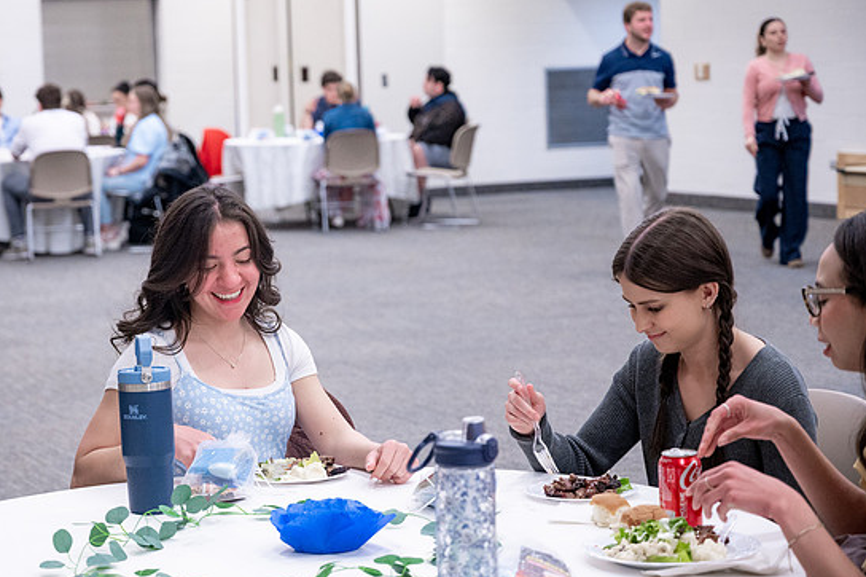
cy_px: 220
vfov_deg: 14.4
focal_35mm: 95
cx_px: 308
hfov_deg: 21.4
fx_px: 2284
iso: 1600
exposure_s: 1/200
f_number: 4
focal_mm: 70
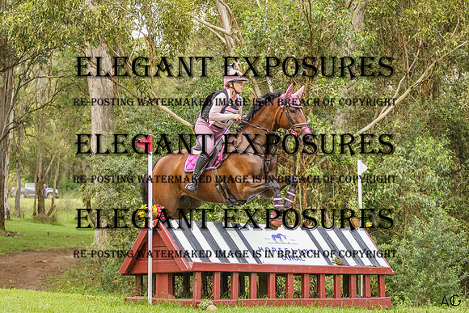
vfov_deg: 11.7
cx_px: 271
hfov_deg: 17.5
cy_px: 149
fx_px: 1525
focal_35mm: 117
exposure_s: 1/1600
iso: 5000
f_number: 4
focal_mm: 87
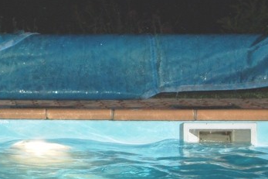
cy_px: 31
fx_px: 1812
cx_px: -59
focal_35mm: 243
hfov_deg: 8.4
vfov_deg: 5.6
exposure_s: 1/60
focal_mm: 55
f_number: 5.6
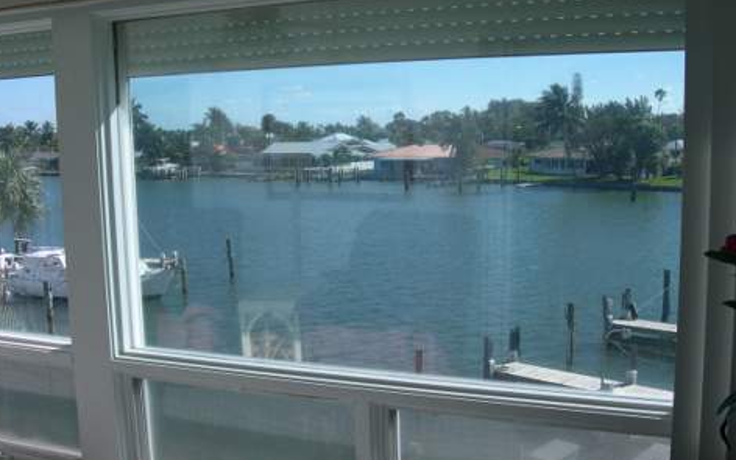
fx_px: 822
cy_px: 239
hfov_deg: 48.2
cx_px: 363
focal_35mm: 41
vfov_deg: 31.2
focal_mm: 8
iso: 100
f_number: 7.6
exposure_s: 1/207
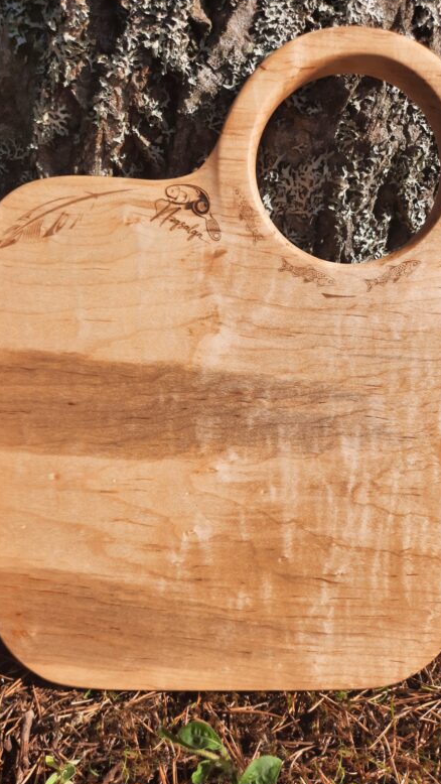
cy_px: 388
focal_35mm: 28
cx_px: 217
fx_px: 582
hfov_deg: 41.5
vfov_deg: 67.9
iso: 40
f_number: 2
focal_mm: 4.6
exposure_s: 1/867
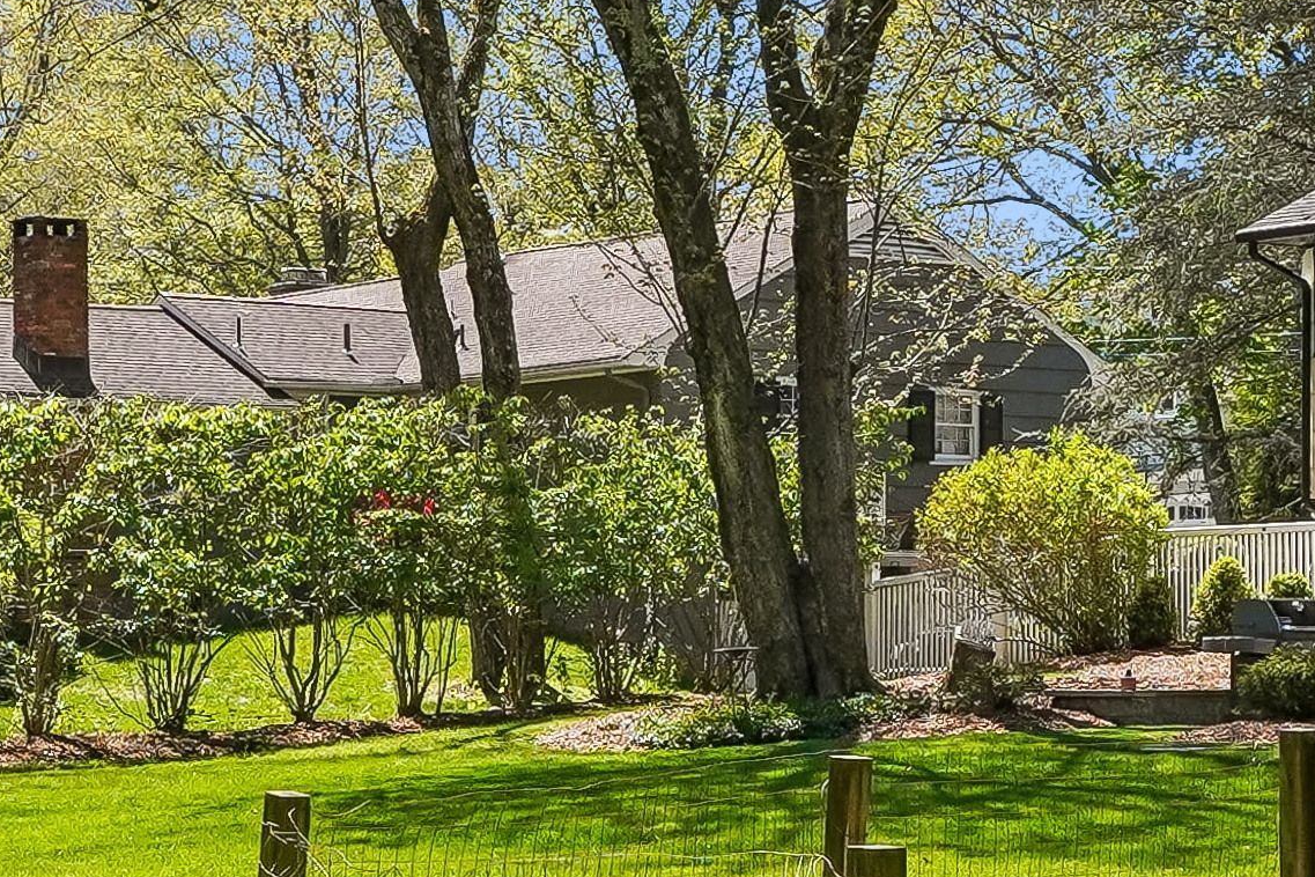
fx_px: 3470
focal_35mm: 95
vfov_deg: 14.4
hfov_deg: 21.3
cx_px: 334
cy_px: 541
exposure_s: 1/400
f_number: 8
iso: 400
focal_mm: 18
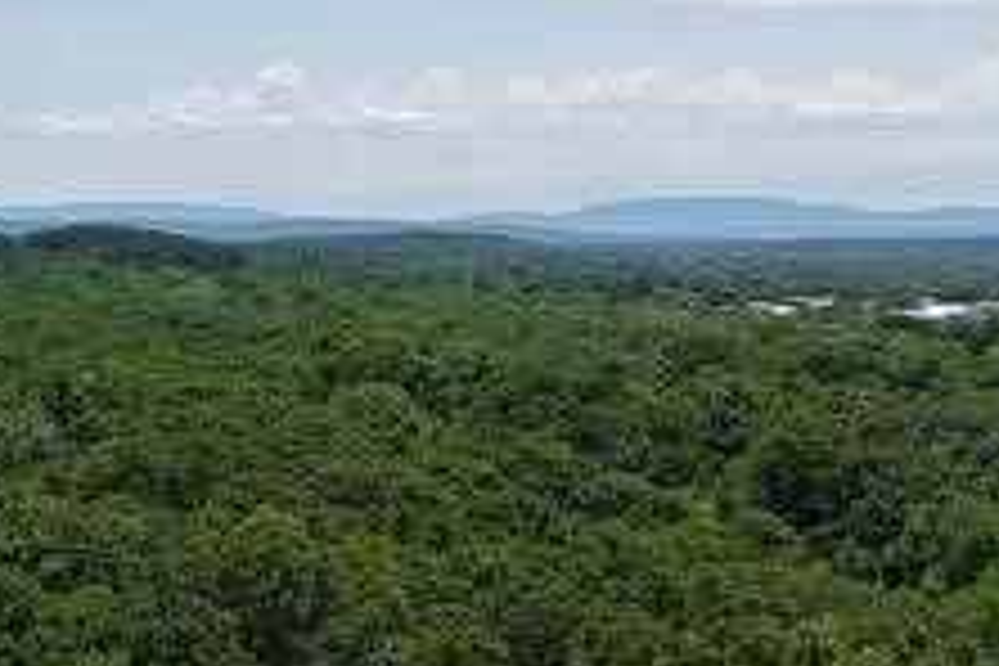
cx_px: -104
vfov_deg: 18.9
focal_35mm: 72
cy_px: 248
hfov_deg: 25.9
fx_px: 1998
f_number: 1.8
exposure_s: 1/4000
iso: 140
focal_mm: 8.67
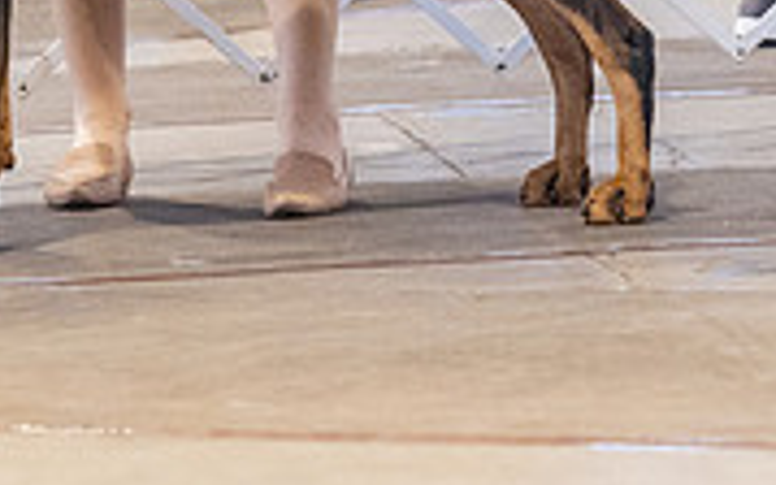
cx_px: 72
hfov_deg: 4.4
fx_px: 10070
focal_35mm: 476
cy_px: -472
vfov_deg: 2.7
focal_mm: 124
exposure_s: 1/320
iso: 6400
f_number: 3.5
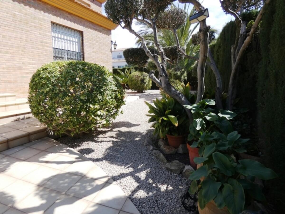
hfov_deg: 81.7
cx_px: 142
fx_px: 165
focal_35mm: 20
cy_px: 107
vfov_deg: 66.0
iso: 80
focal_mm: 3.6
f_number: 2.8
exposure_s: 1/1000
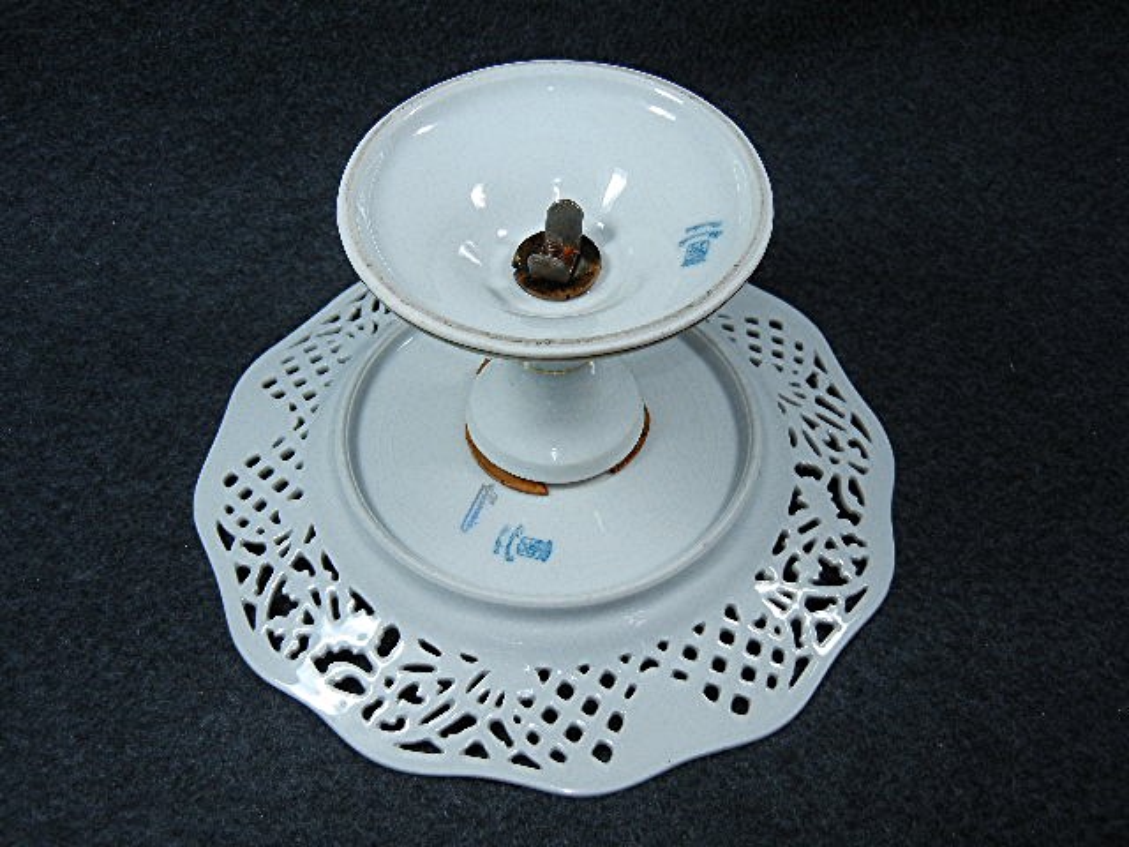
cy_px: 424
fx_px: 1468
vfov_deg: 32.2
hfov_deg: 42.1
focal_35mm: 45
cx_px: 564
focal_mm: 8.1
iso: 160
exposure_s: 1/54.6
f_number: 3.8
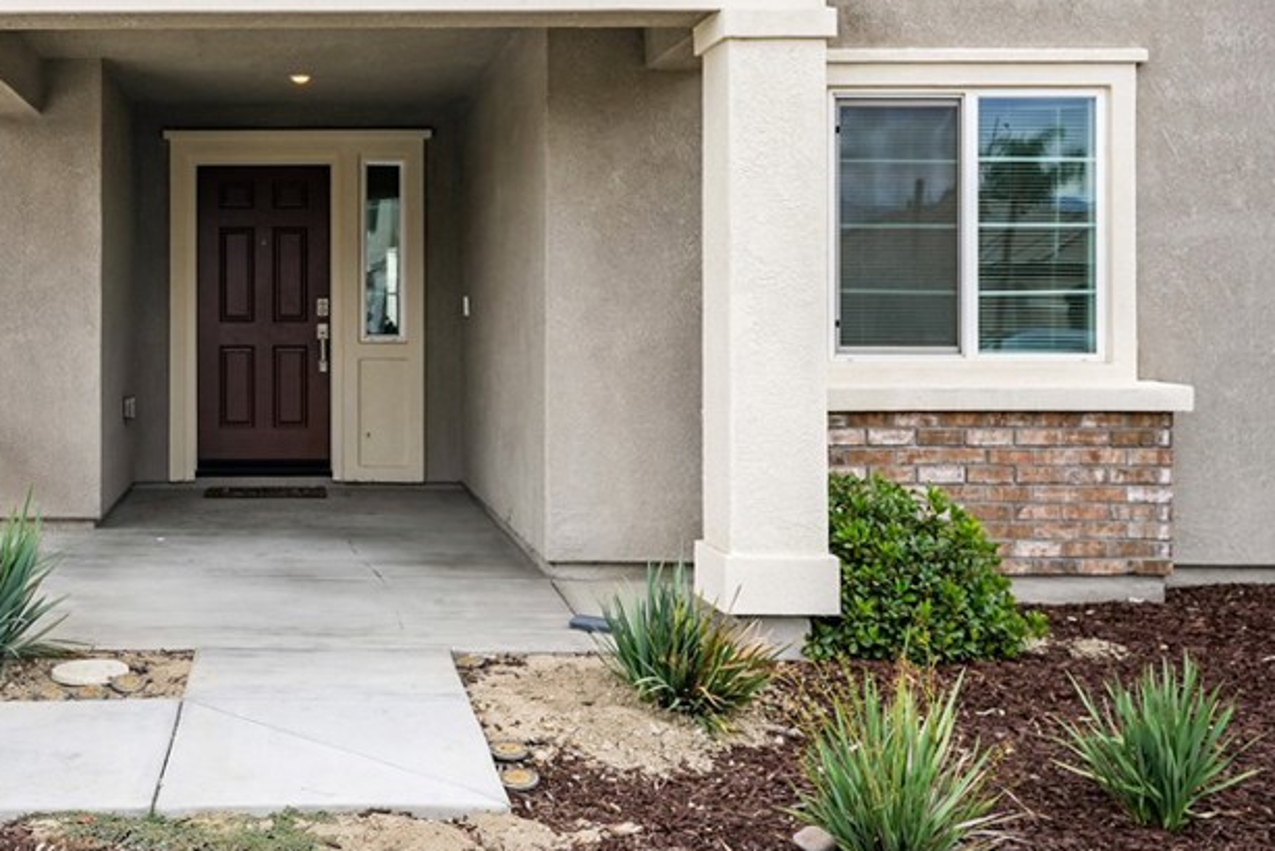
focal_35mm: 40
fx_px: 1417
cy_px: 323
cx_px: 251
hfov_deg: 45.9
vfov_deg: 33.3
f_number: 7.1
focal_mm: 24
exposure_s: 1/125
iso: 100
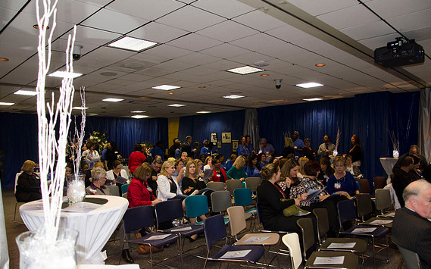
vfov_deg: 44.5
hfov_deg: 66.5
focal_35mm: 28
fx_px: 329
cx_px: 217
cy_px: 142
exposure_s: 1/60
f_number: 4
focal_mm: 18
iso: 400
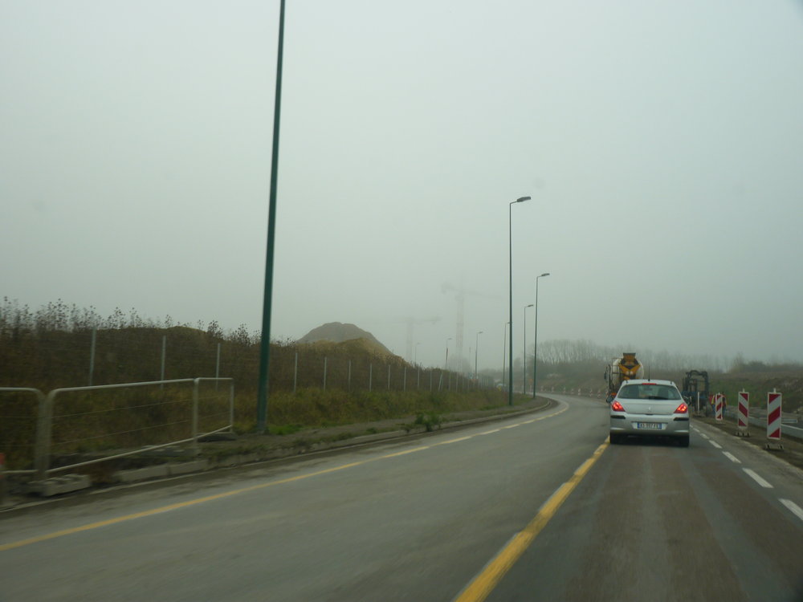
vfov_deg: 37.7
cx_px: 402
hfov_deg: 49.0
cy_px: 301
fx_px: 881
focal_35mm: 38
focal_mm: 6.8
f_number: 3
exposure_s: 1/100
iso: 80
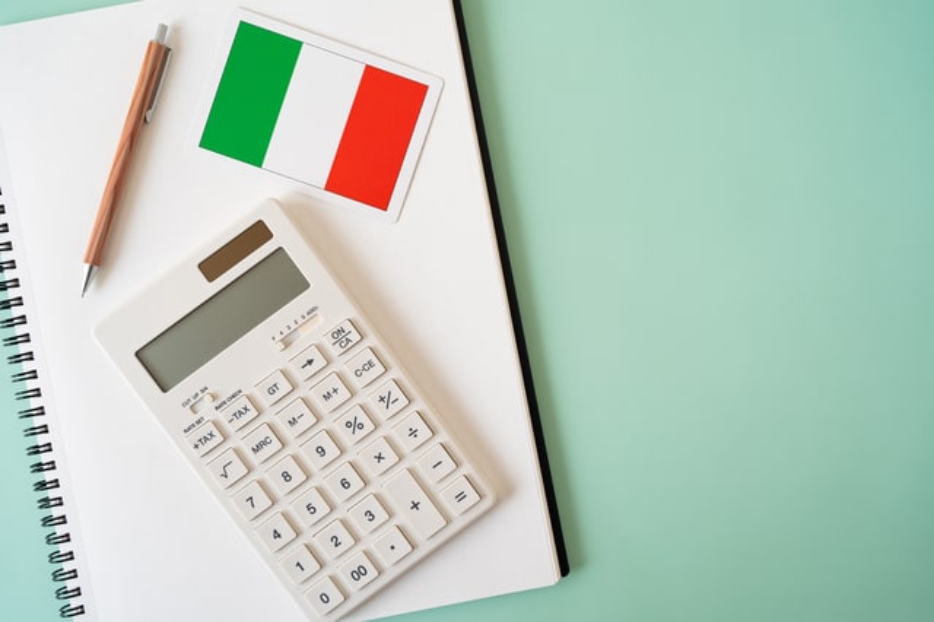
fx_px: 908
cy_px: 311
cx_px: 467
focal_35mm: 35
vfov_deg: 37.8
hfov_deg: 54.5
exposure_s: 1/50
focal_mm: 35
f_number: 5.6
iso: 100
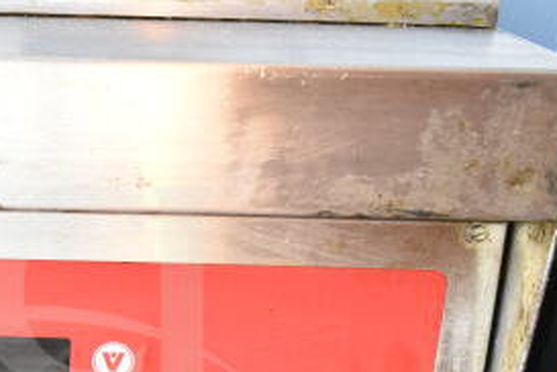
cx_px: 27
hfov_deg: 28.6
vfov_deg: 19.8
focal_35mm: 67
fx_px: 1037
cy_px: 348
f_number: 4.5
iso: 1600
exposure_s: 1/80
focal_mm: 20
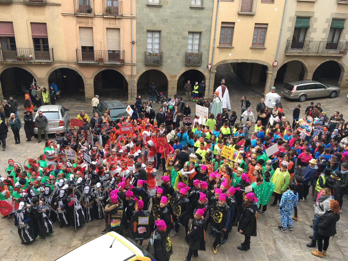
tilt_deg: -22.7
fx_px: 292
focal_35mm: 29
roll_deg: -2.5
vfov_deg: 48.2
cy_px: 130
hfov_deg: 61.7
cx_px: 174
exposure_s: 1/196
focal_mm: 4.15
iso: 25
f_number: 2.2
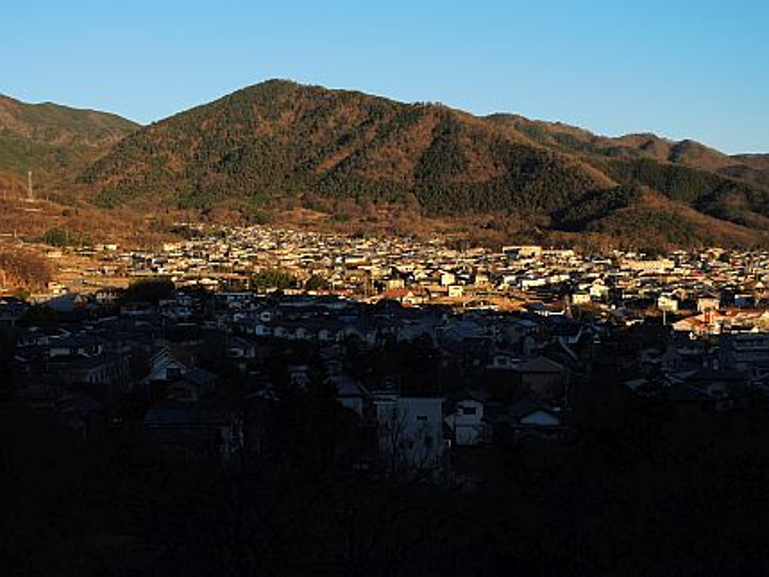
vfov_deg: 31.5
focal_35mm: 46
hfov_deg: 41.2
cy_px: 288
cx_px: 384
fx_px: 1022
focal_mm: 9.9
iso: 100
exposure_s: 1/500
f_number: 3.5
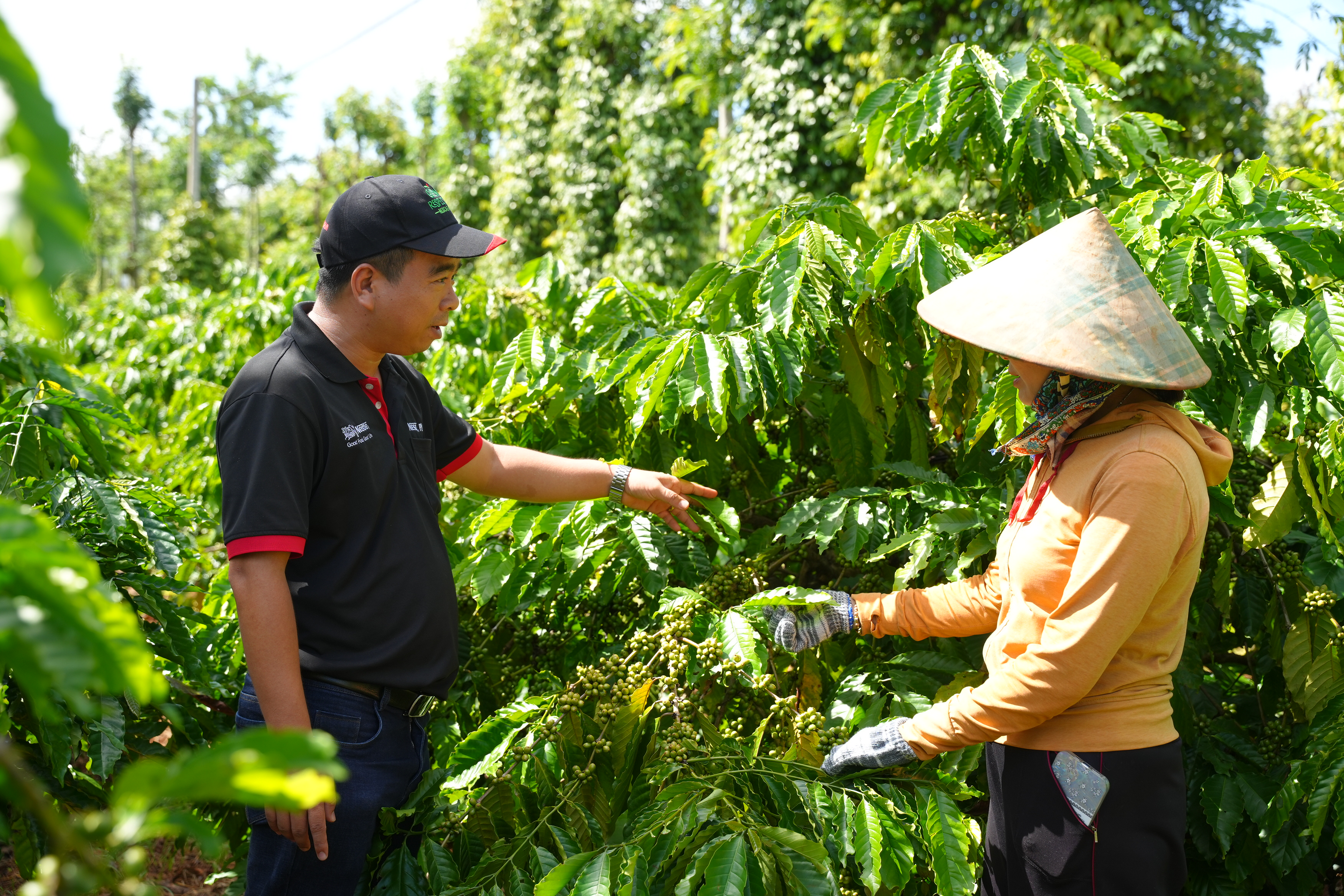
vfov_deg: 29.2
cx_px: 672
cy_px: 448
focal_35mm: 46
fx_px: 1721
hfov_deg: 42.7
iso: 200
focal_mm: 46.1
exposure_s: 1/400
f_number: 4
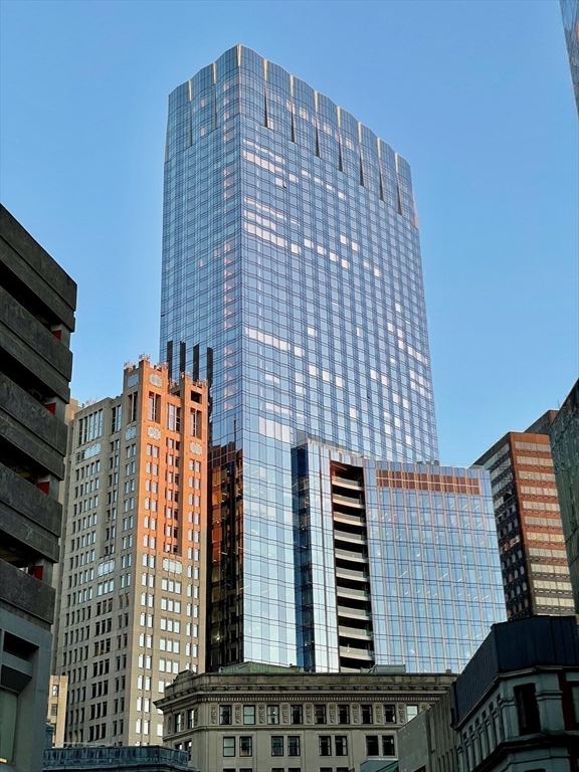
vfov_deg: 36.8
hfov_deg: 28.0
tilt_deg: +26.6
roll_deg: +1.9
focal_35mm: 52
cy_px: 386
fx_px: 1160
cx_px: 290
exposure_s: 1/120
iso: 50
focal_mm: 6
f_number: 2
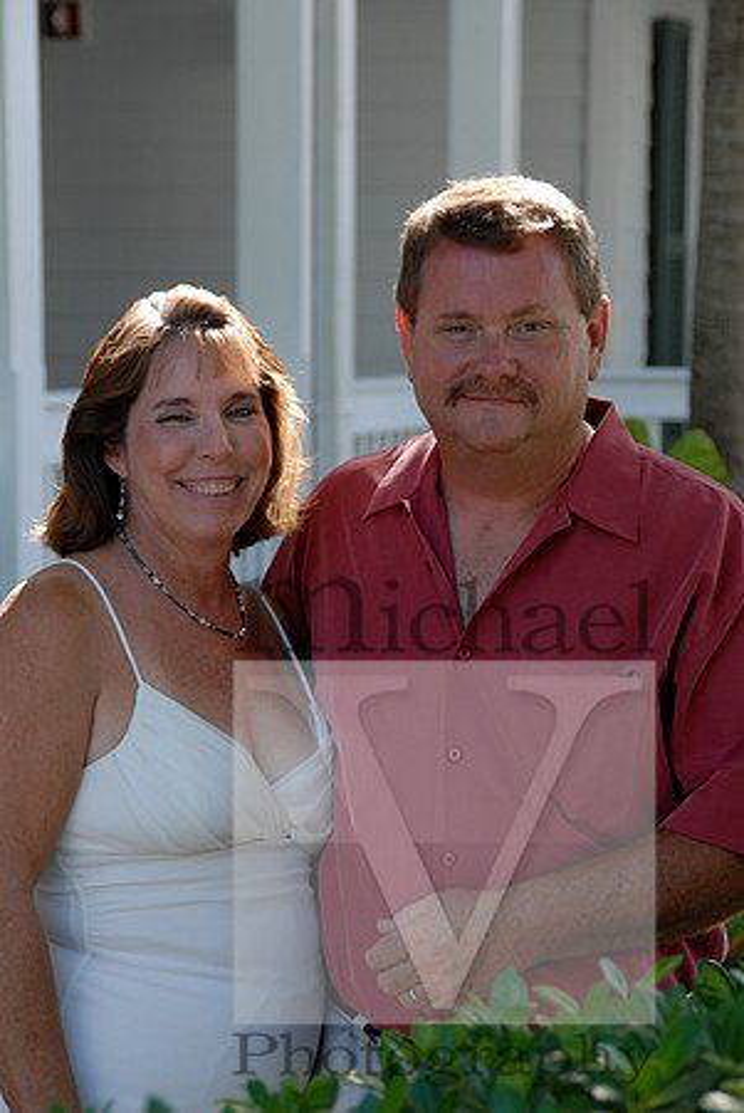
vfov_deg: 13.7
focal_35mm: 150
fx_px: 4639
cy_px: 556
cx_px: 372
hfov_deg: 9.2
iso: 320
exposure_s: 1/160
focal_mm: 100
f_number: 7.1
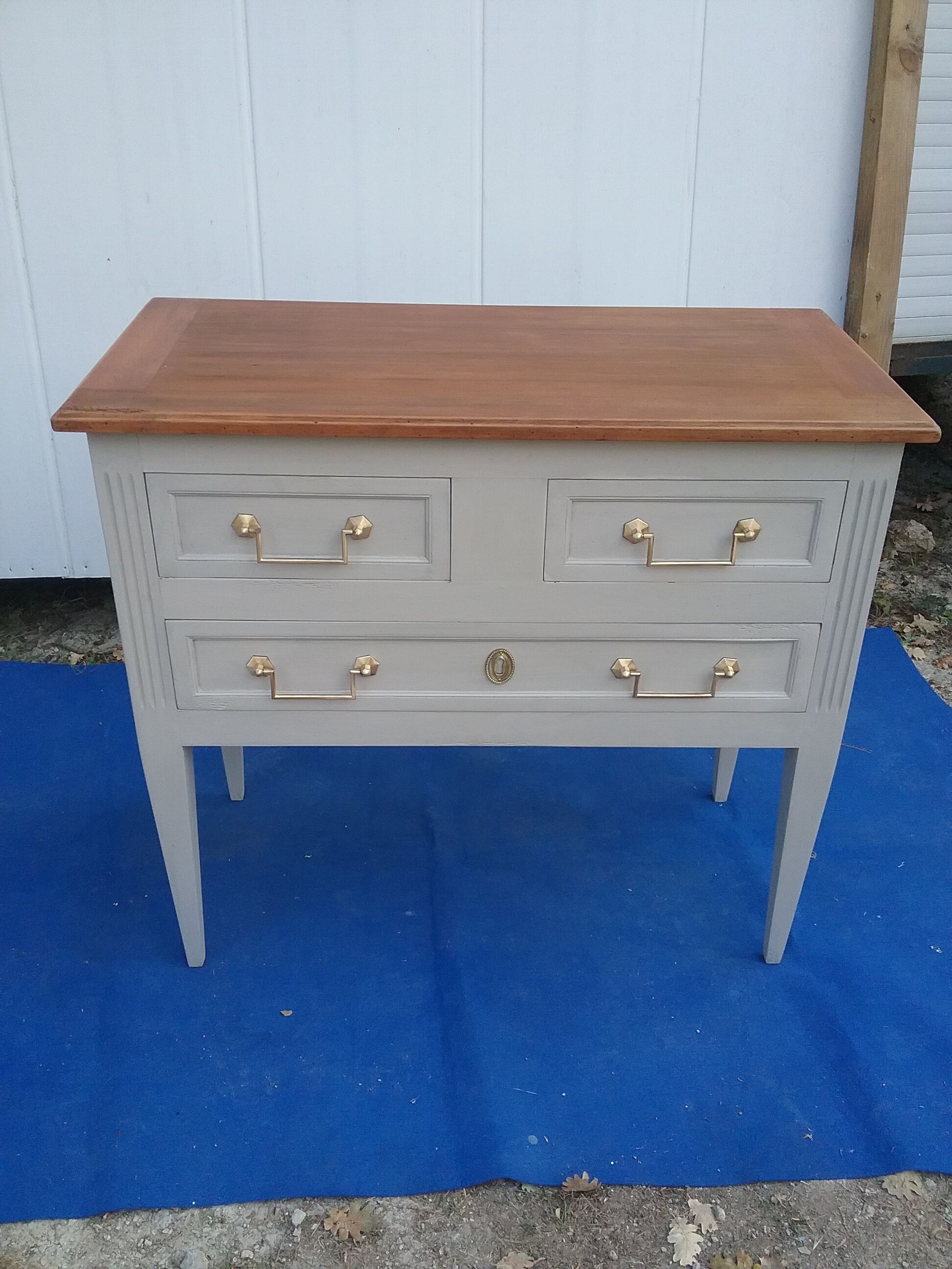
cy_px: 634
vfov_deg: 58.4
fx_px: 1137
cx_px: 476
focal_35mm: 31
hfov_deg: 45.4
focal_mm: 3.3
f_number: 2.2
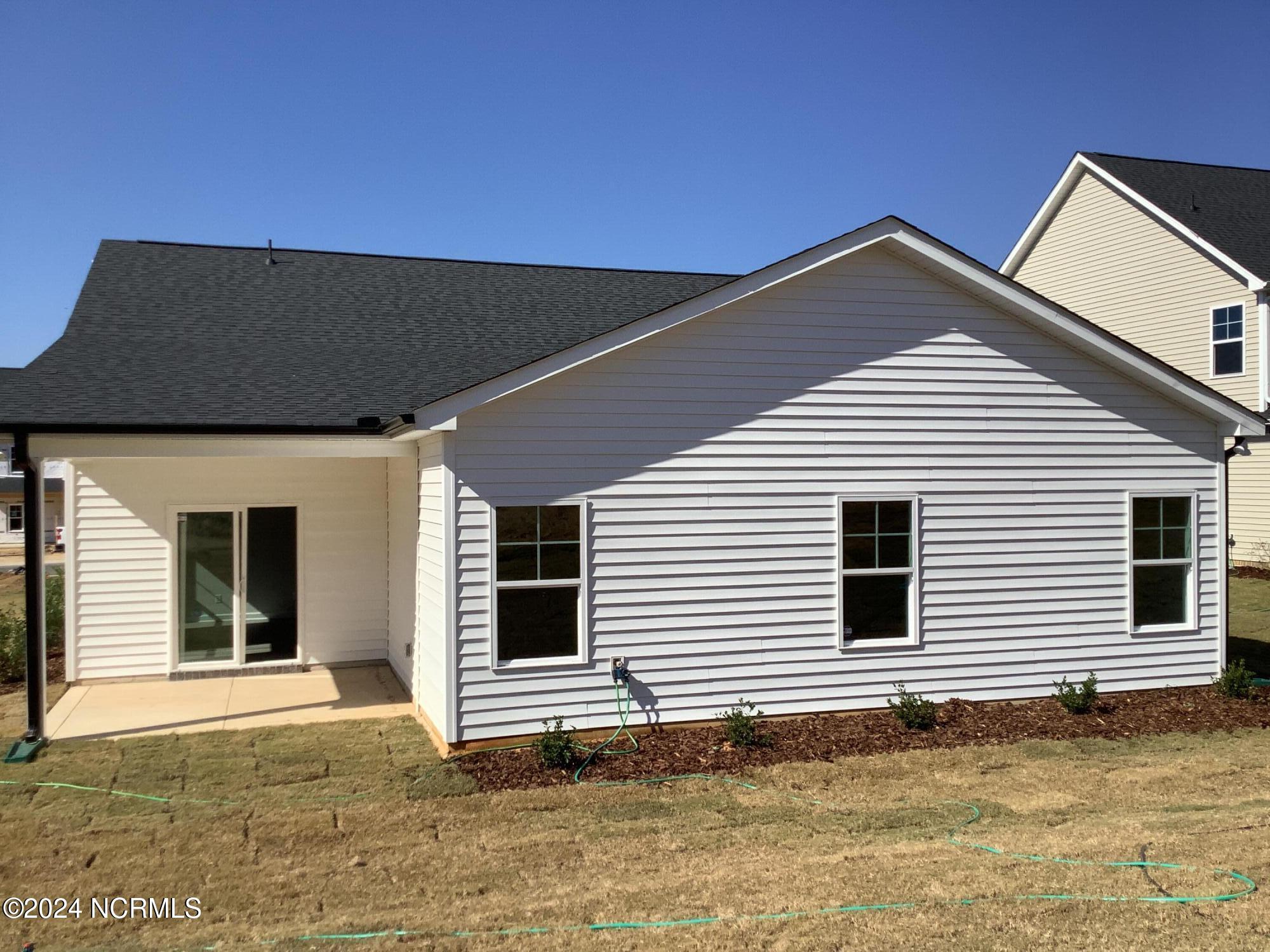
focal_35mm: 31
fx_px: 1137
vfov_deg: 45.4
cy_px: 476
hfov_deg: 58.4
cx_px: 635
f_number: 2.4
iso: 25
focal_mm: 3.3
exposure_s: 1/2146
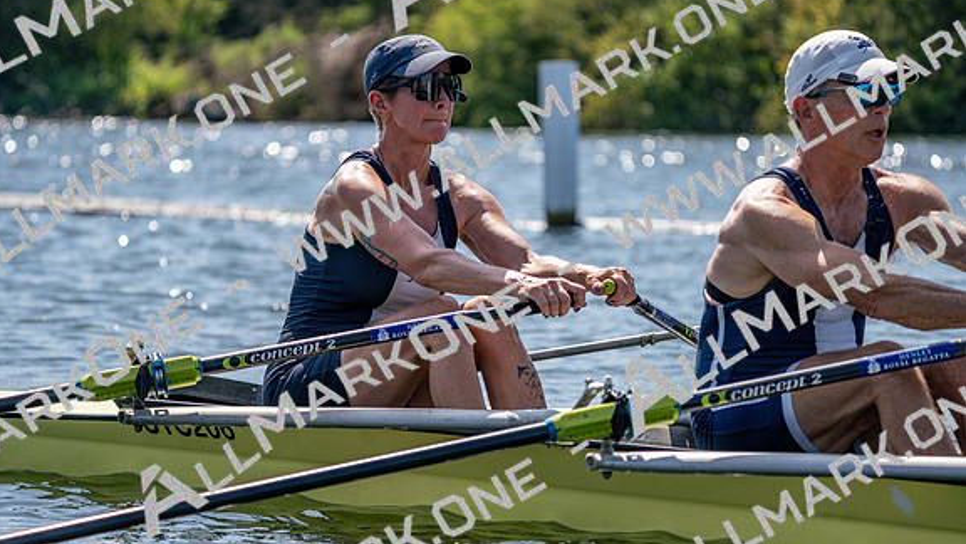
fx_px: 5405
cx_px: 481
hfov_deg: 10.2
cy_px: 278
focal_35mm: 211
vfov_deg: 5.8
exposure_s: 1/2000
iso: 250
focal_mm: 200
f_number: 5.6
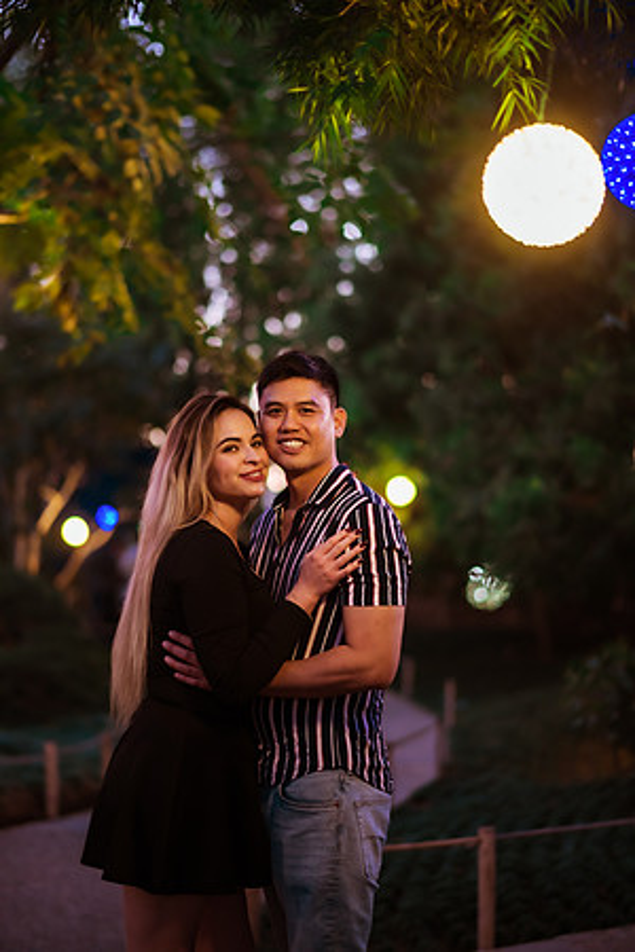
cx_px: 318
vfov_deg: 34.5
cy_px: 476
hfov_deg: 23.4
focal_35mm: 58
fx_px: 1534
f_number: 1.4
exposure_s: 1/125
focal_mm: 58
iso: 1250
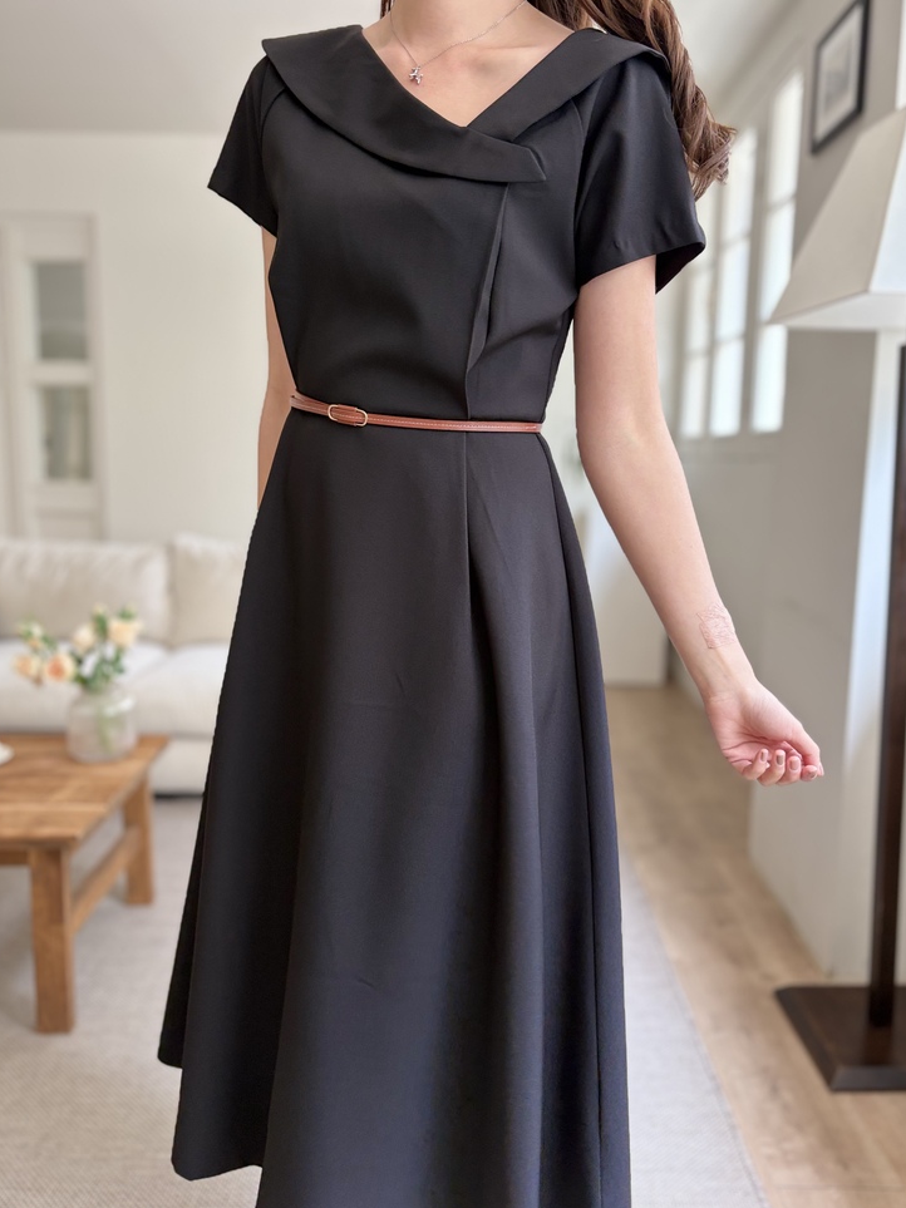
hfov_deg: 51.3
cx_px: 459
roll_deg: -1.3
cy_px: 587
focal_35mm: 27
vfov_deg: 65.3
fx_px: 942
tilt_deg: -7.9
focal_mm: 5.96
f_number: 1.6
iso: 125
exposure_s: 1/79
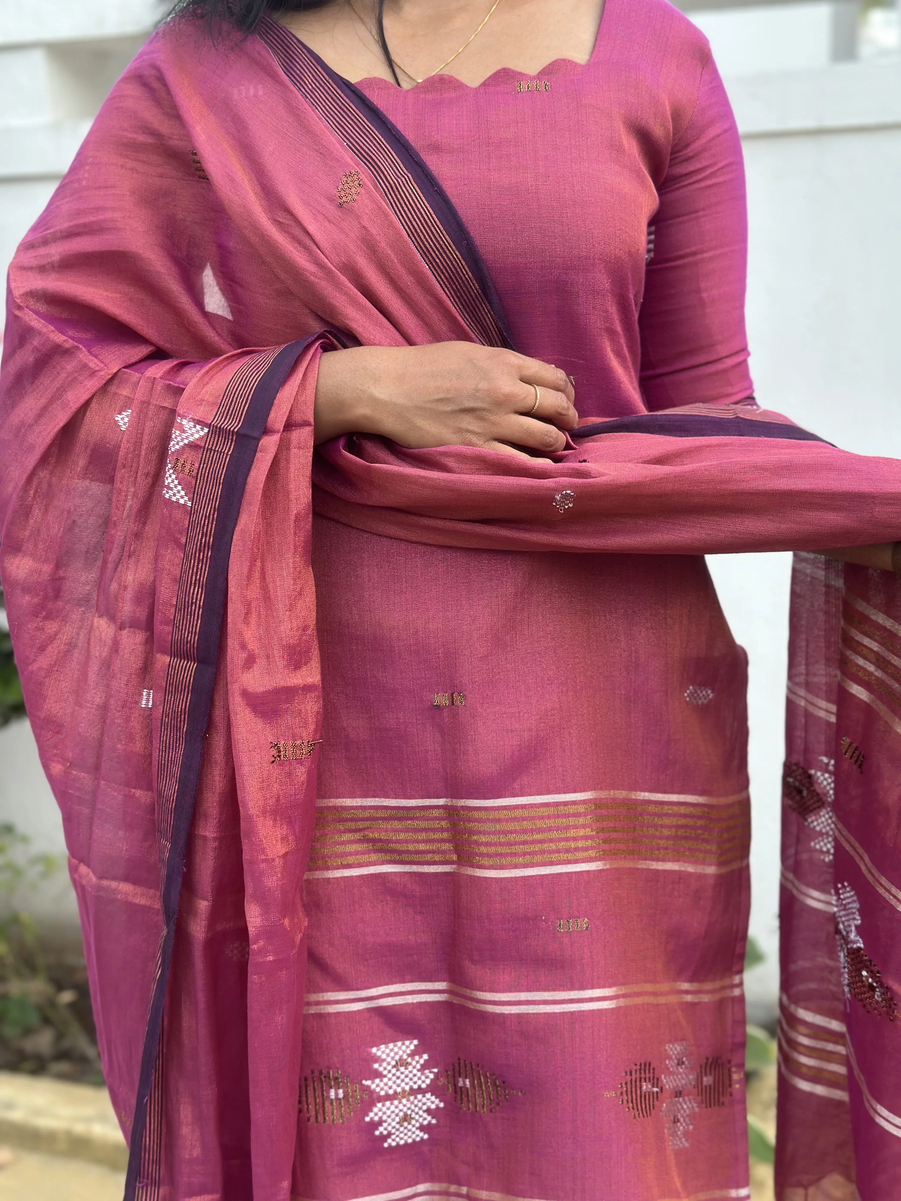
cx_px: 450
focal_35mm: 48
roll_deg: -0.1
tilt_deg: -10.5
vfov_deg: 39.7
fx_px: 1666
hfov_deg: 30.3
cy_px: 600
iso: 160
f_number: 1.78
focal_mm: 6.86
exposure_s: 1/60
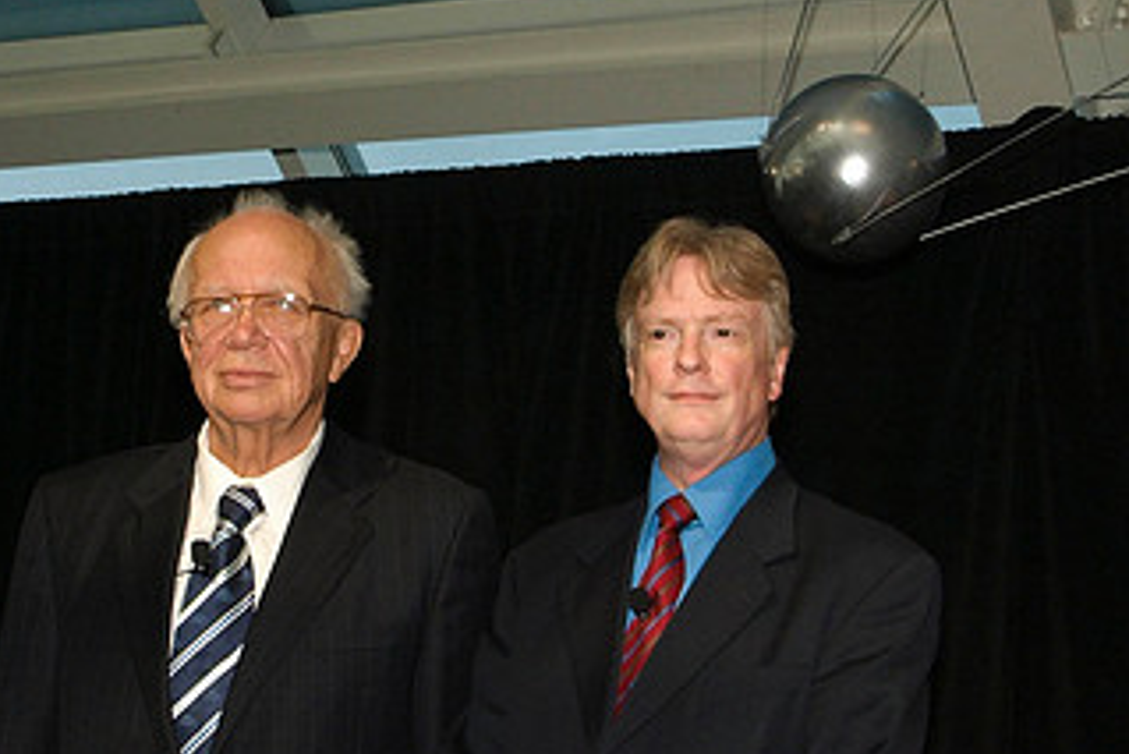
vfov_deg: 19.1
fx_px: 2228
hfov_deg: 28.4
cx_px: 669
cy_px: 550
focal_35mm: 71
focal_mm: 26
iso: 800
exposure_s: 1/180
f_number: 13
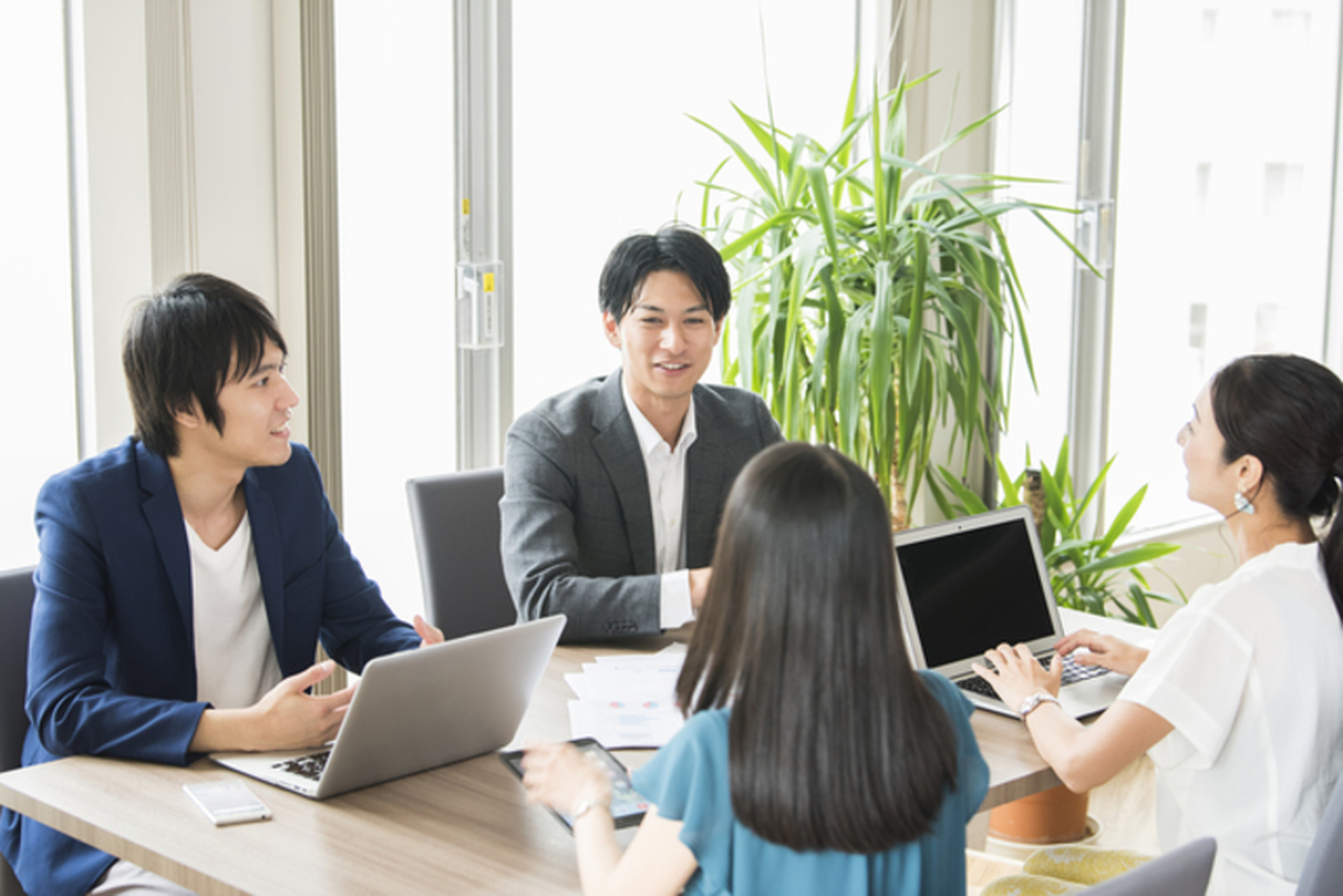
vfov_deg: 19.5
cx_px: 672
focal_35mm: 70
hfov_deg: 28.8
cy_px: 448
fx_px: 2612
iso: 800
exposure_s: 1/100
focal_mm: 70
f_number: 4
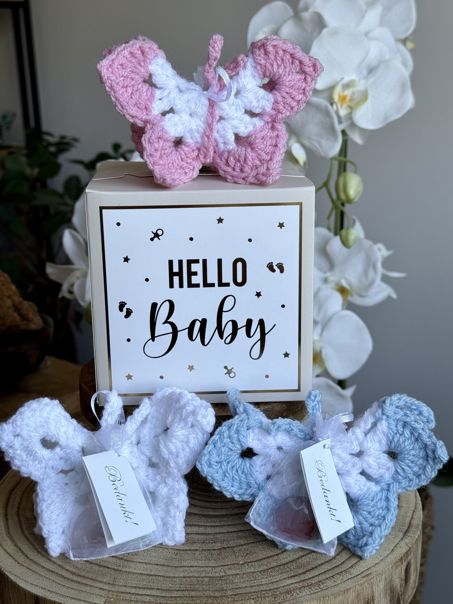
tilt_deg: -16.1
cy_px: 302
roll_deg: +1.8
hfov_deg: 30.3
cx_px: 226
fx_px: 838
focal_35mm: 48
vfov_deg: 39.7
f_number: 1.78
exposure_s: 1/235
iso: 64
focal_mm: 6.76
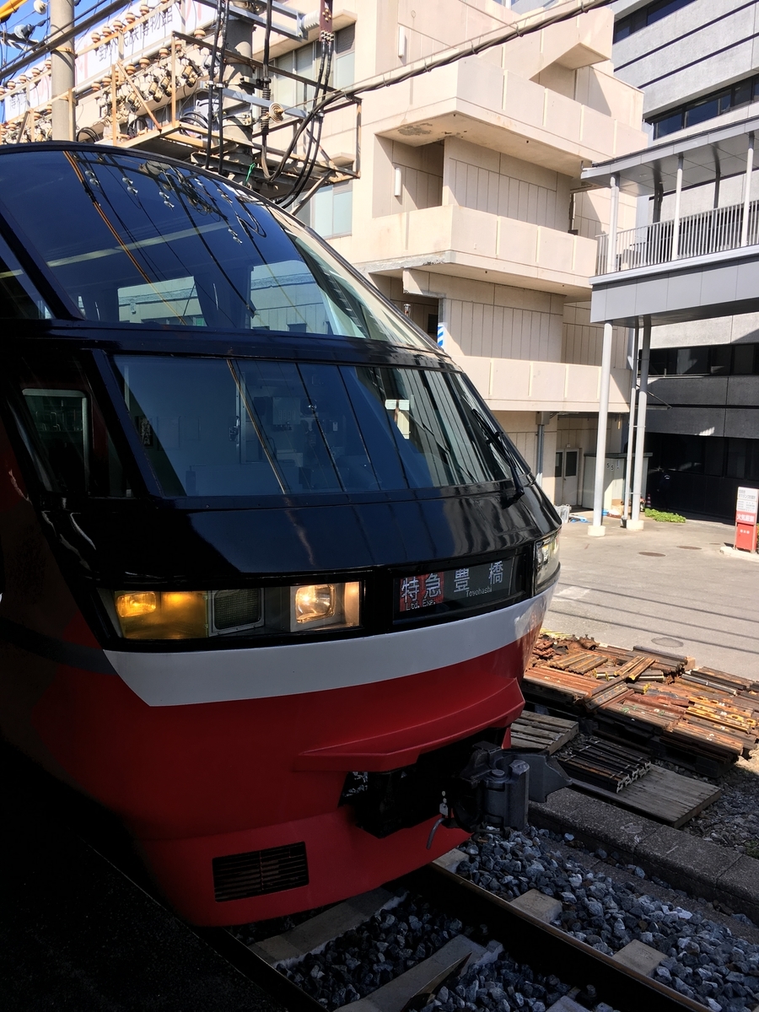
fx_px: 848
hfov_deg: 48.2
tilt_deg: -5.8
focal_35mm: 29
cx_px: 380
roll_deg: +0.5
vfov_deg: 61.7
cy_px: 506
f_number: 2.2
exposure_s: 1/818
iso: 25
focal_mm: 4.15
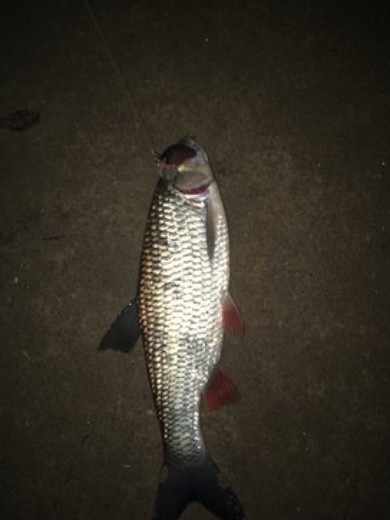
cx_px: 188
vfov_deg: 56.8
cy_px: 244
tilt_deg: -75.4
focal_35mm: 32
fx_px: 481
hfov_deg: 44.1
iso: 25
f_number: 2.2
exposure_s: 1/20
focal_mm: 4.15
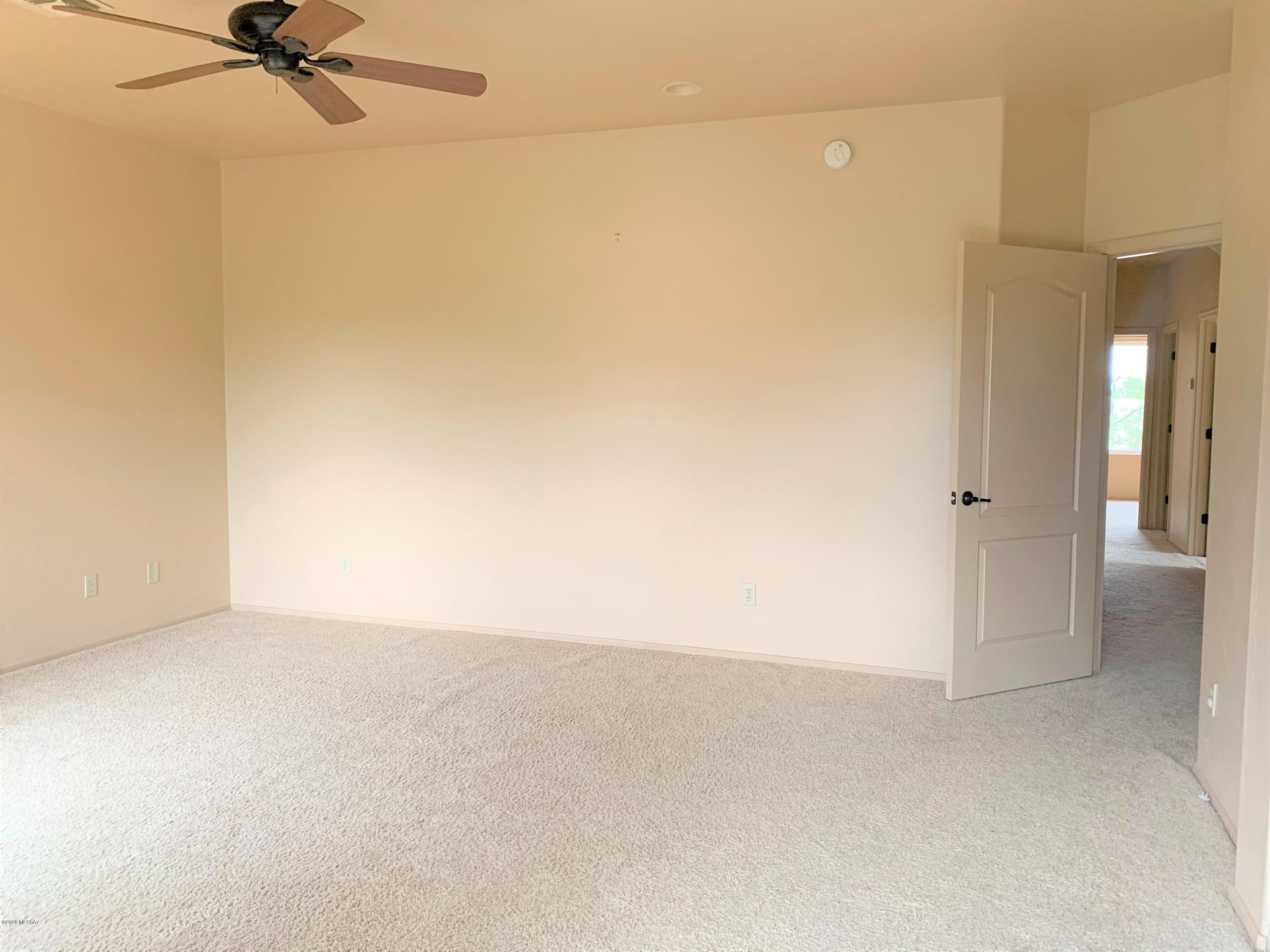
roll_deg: -1.2
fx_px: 954
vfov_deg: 53.1
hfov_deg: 67.3
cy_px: 476
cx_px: 635
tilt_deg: -3.4
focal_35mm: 26
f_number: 1.8
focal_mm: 4.25
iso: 100
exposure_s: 1/77
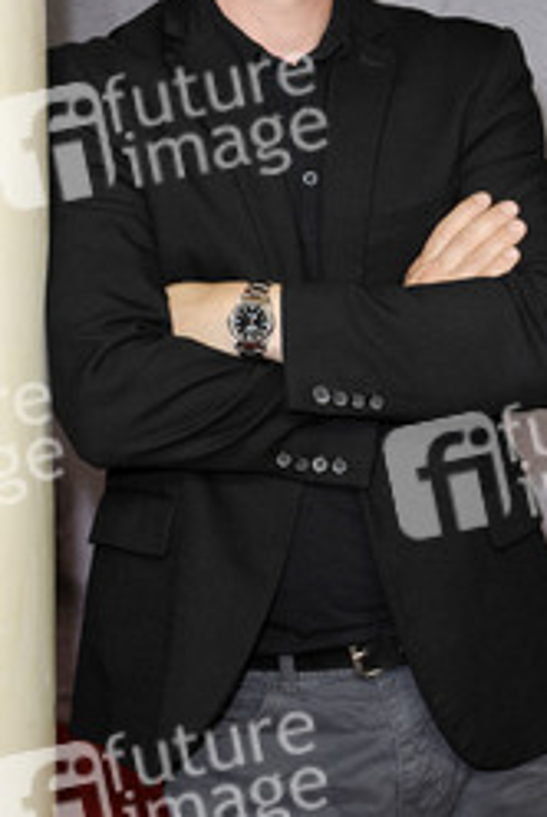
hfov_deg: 13.7
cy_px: 296
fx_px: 2273
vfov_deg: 20.3
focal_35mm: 100
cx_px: 255
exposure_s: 1/160
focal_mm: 62
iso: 640
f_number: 5.6
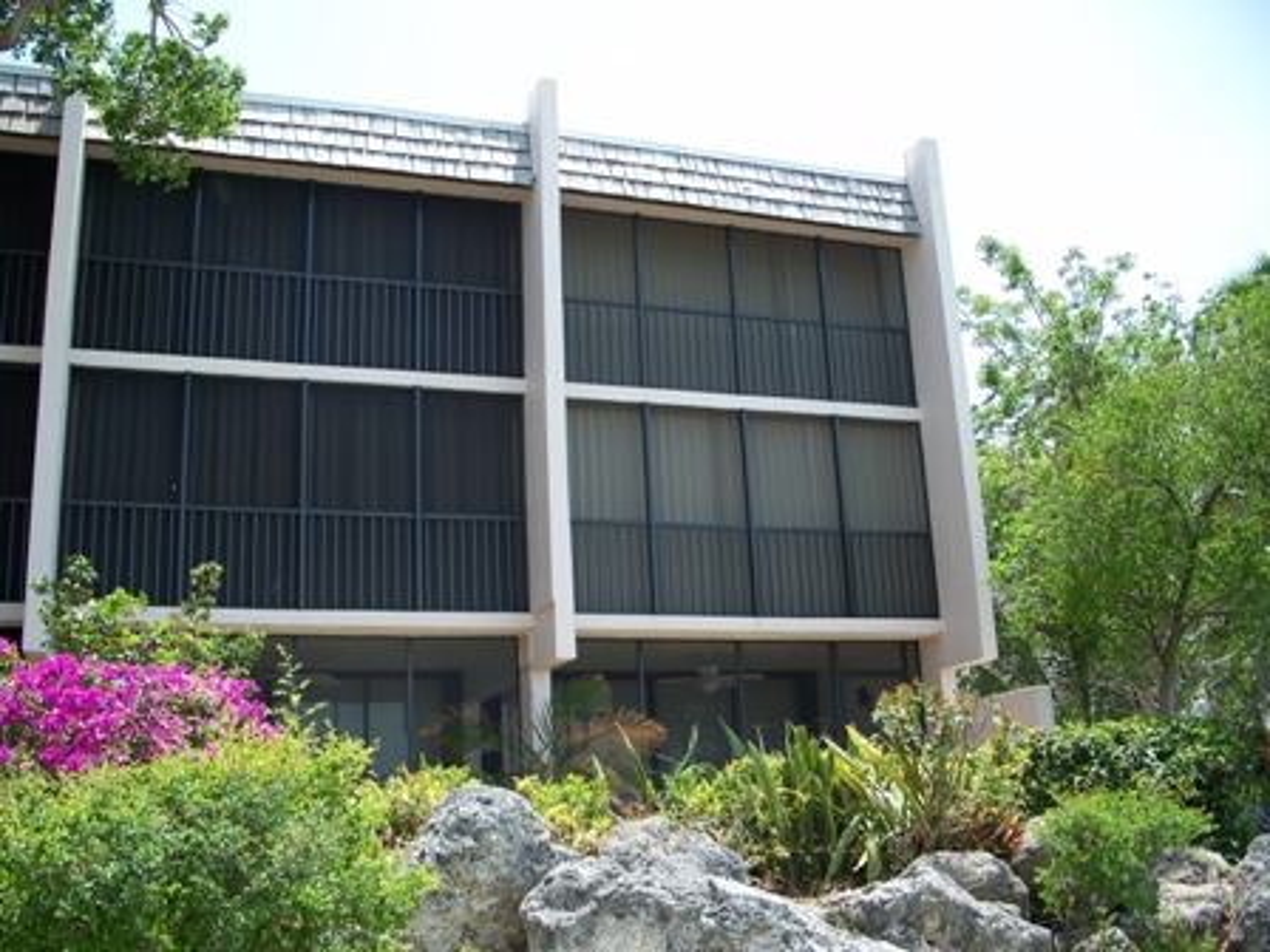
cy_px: 476
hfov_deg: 50.1
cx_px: 635
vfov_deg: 38.7
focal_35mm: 37
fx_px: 1357
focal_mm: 7.8
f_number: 2.8
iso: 64
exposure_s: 1/400
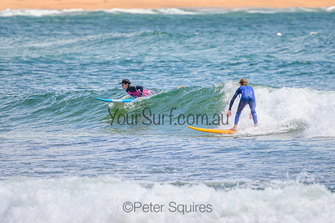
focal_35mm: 550
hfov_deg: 3.7
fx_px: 5118
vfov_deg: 2.5
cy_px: 105
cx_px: 182
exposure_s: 1/2000
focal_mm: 400
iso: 250
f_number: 5.6
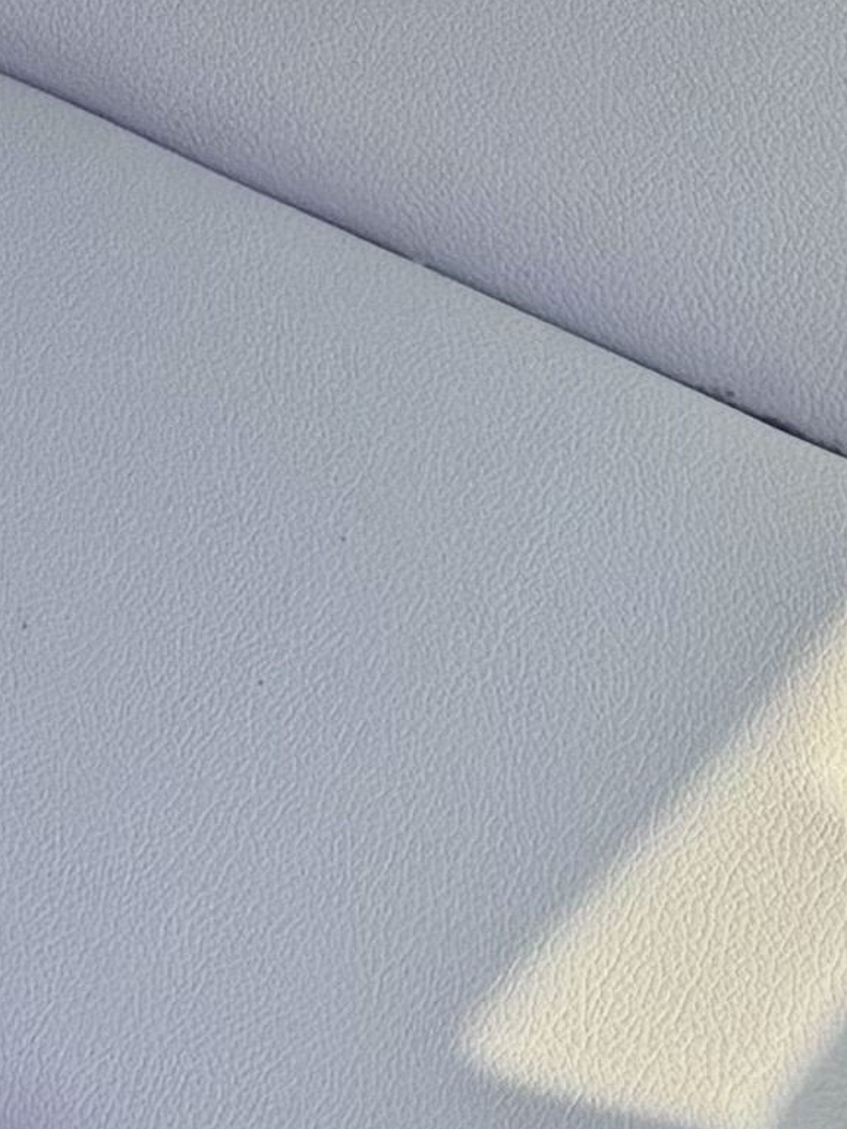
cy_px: -2177
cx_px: -961
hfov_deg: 7.9
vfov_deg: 9.1
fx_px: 5804
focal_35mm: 178
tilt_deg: -30.3
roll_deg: +2.9
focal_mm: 6.76
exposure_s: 1/567
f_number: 1.78
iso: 80
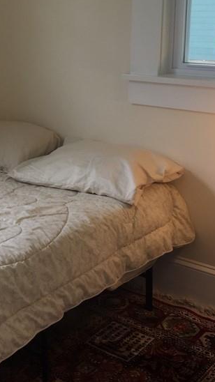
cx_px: -5
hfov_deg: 19.7
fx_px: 598
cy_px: 127
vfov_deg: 35.1
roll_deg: +0.8
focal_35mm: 59
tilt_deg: -13.0
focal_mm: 4.15
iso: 32
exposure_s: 1/40
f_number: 2.2
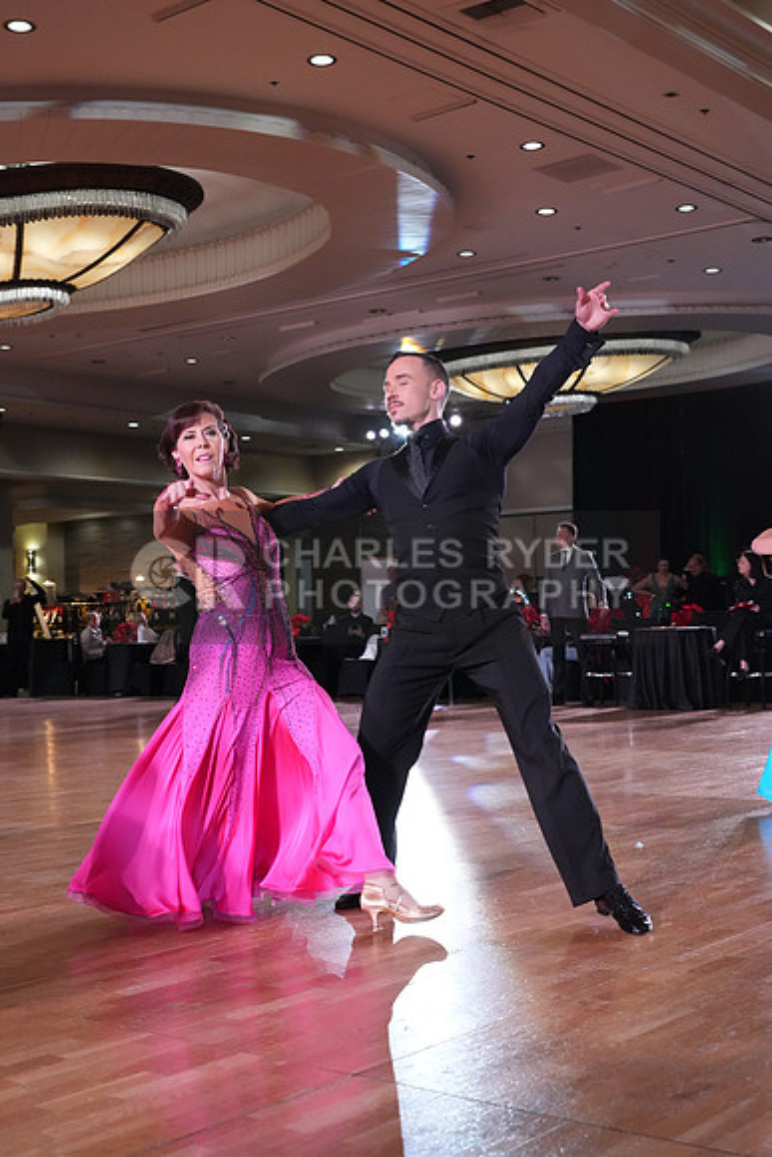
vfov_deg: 42.7
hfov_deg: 29.3
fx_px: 1479
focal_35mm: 46
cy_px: 578
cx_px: 386
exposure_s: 1/320
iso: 5000
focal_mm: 46
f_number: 6.3
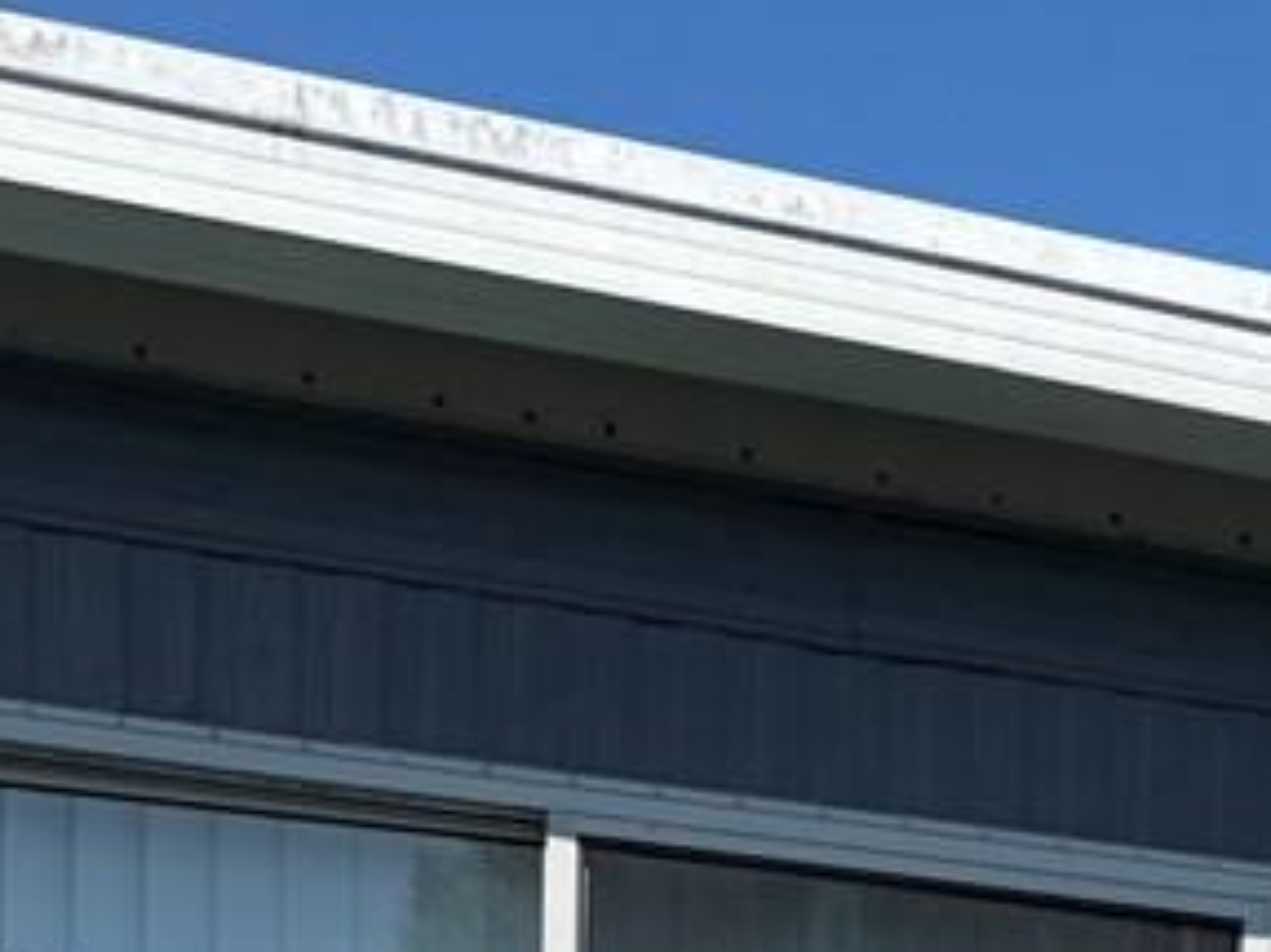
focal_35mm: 134
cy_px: 1399
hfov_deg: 12.6
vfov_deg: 10.7
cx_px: 2675
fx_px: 4918
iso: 80
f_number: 1.78
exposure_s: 1/6711
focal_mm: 6.76
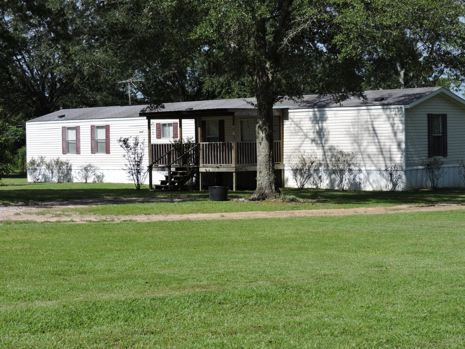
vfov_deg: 19.6
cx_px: 232
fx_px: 1007
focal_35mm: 75
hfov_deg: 26.0
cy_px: 174
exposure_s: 1/800
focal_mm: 13.4
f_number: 3.9
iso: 100
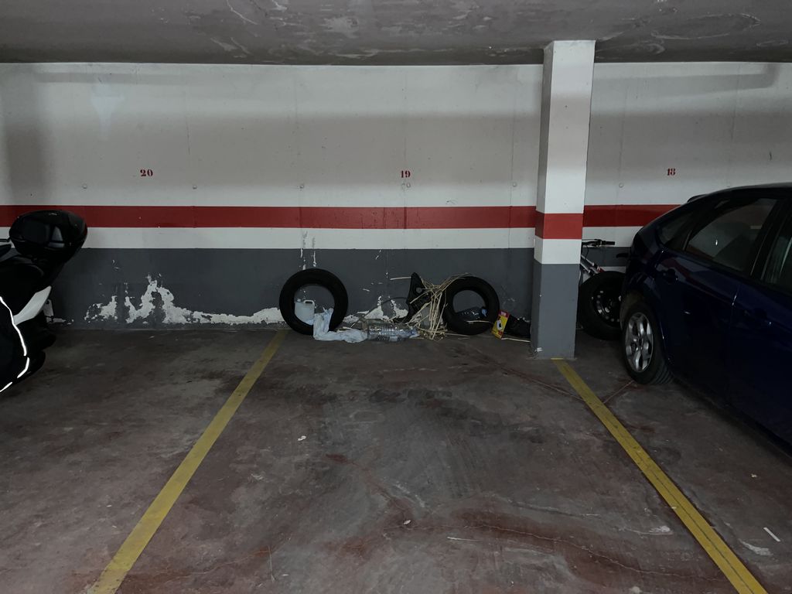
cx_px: 396
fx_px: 572
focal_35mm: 25
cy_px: 297
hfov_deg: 69.4
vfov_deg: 54.9
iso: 320
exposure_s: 1/10
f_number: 1.6
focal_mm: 5.1
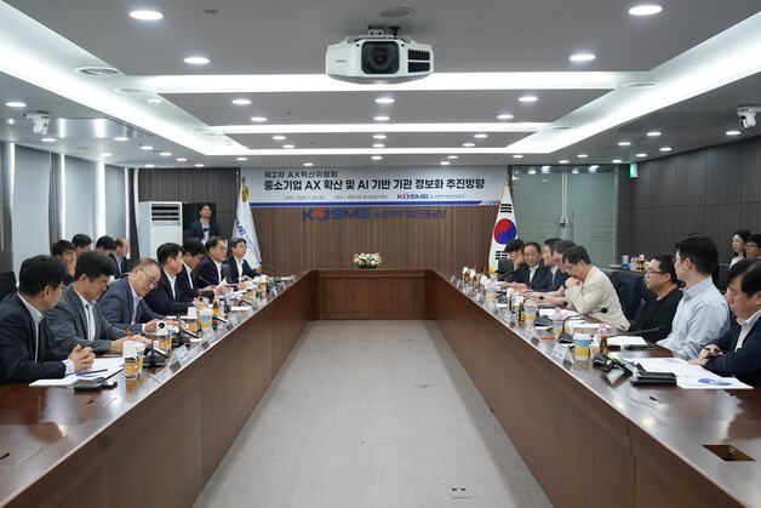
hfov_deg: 54.4
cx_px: 380
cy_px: 254
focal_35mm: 35
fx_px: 740
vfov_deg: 37.9
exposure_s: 1/161
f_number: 5.6
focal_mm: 35
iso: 3200
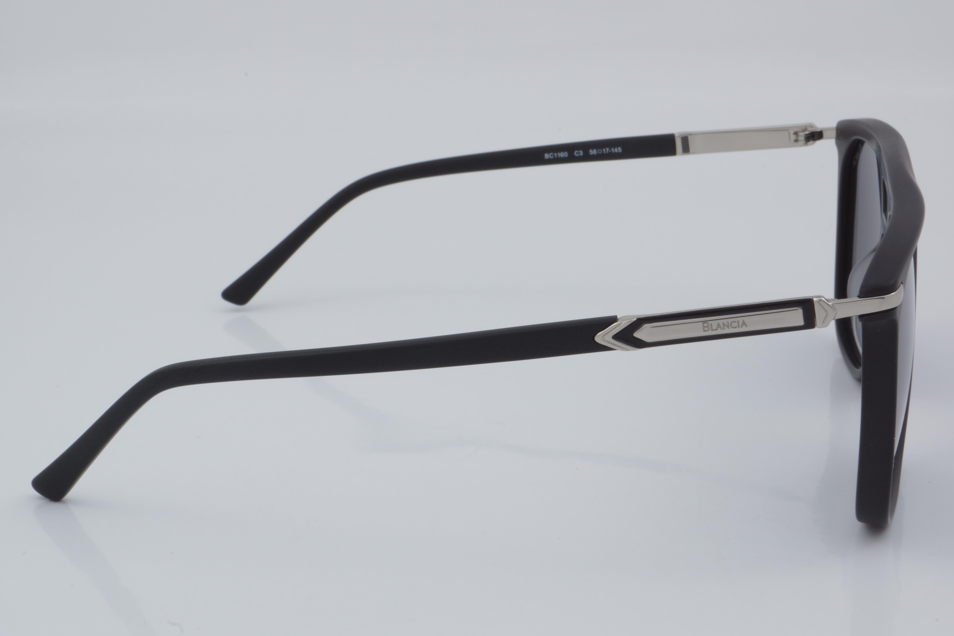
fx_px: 1987
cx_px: 477
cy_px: 318
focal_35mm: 75
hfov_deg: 27.0
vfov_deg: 18.2
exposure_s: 1/4
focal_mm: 50
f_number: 32
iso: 100
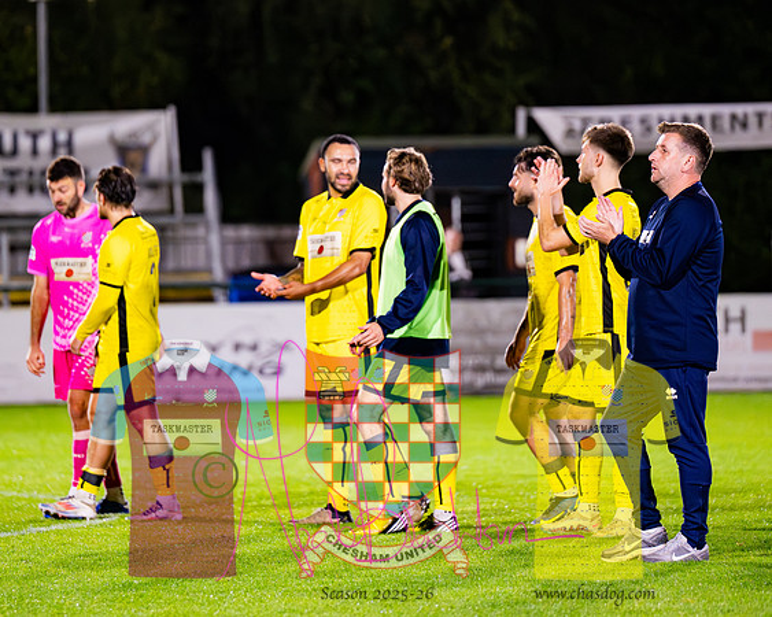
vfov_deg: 5.6
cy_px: 241
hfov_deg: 7.0
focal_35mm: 276
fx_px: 6312
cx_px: 354
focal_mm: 190
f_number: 2.8
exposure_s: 1/800
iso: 6400
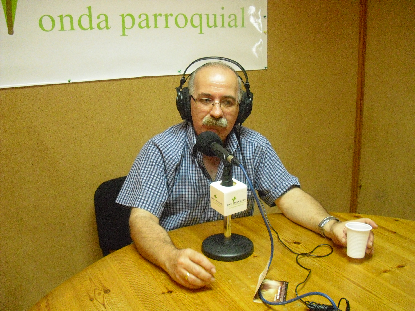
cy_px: 156
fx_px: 456
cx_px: 208
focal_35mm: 38
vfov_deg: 37.7
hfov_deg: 49.0
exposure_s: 1/60
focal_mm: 6.2
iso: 800
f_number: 2.8
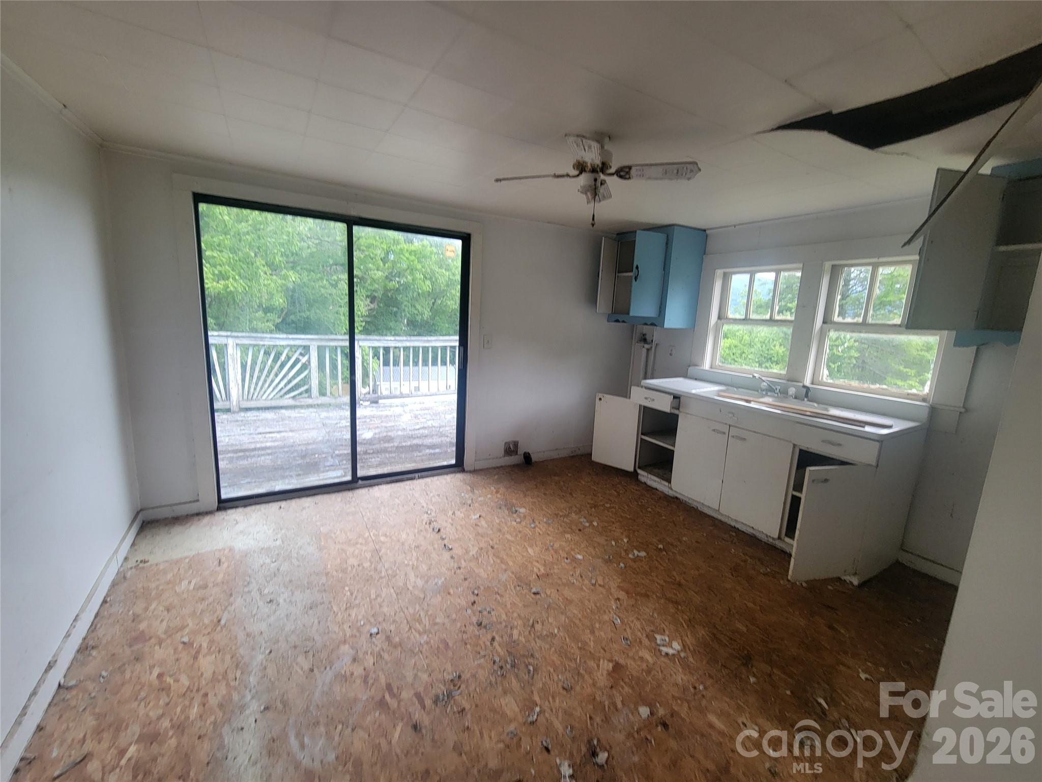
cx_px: 521
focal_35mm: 13
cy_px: 391
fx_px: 391
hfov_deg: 106.2
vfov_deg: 89.9
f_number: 2.2
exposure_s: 1/122
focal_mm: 2.2
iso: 50
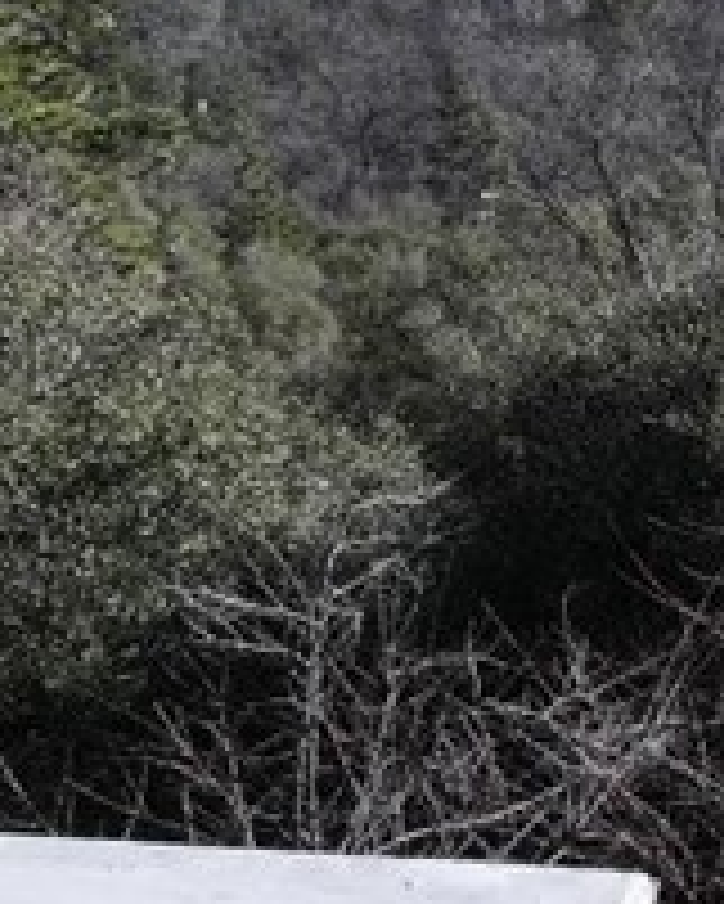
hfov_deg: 10.2
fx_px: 3185
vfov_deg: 16.2
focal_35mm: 119
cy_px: 436
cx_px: 2051
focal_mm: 12.29
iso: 160
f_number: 2.8
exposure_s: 1/3200
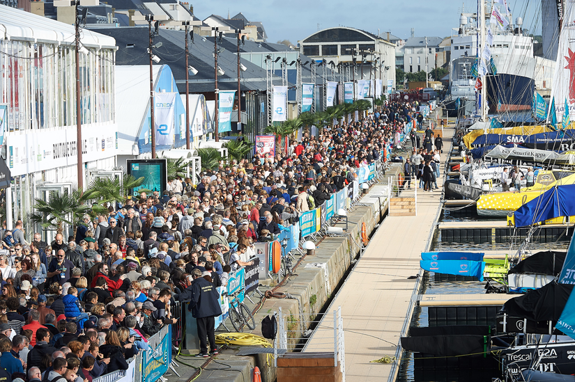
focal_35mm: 185
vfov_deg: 7.4
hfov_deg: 11.1
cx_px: 288
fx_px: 2953
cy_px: 191
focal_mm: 185
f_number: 14
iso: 640
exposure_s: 1/800
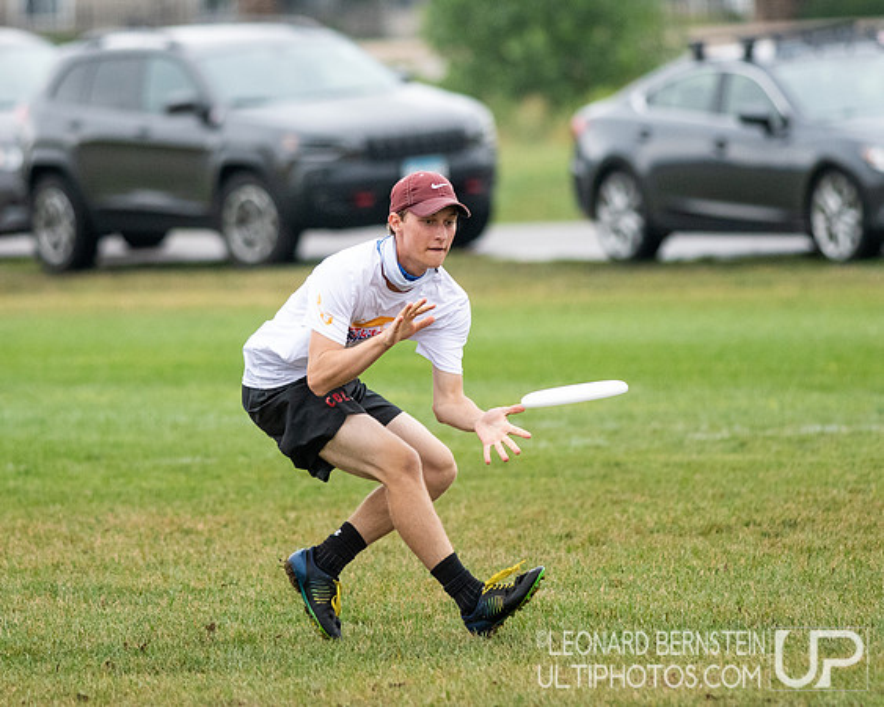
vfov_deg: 2.4
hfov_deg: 3.0
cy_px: 262
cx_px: 393
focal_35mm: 637
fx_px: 16669
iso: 1600
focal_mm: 300
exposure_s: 1/2000
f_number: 4.5
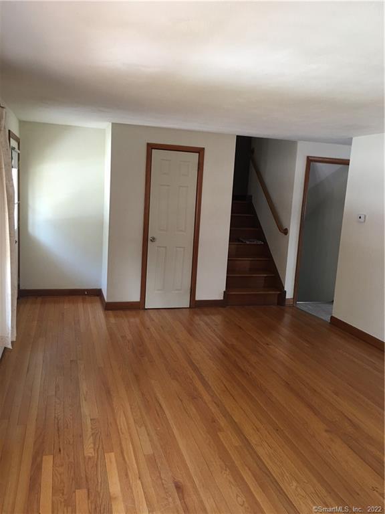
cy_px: 257
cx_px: 192
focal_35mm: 29
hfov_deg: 48.2
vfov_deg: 61.7
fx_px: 430
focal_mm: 4.15
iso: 40
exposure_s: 1/15
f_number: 2.2
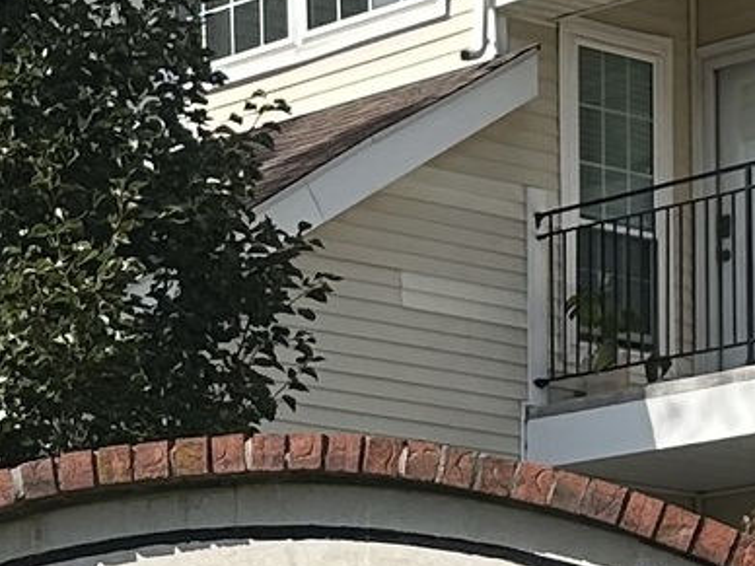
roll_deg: -0.1
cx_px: 434
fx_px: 4144
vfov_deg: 7.7
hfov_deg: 10.4
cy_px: 780
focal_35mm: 190
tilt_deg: +5.2
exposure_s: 1/3472
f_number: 1.78
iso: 80
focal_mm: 6.86
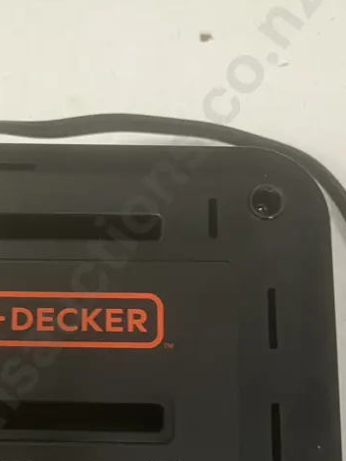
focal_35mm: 61
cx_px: 11
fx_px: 812
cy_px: 385
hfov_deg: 23.2
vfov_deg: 30.7
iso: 125
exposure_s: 1/50
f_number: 1.8
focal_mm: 3.99
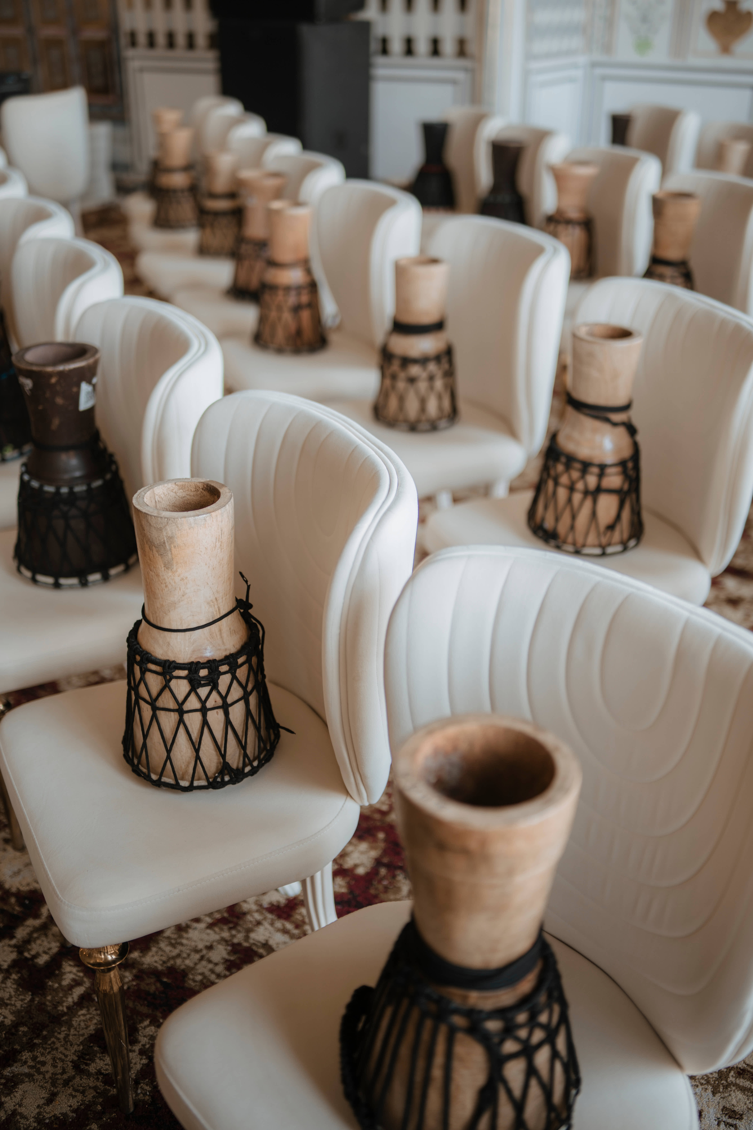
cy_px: 565
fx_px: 1098
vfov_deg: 54.4
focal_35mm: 35
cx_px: 376
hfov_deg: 37.9
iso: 64
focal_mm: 35
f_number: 1.4
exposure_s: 1/160
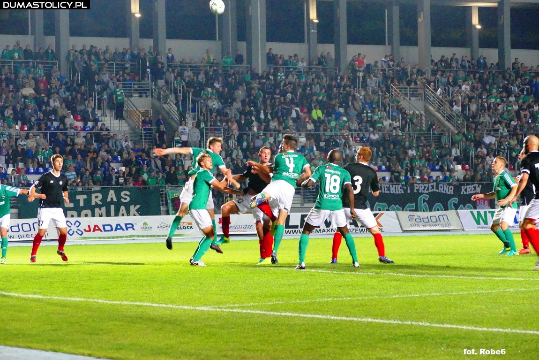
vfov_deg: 9.5
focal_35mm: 144
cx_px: 270
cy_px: 180
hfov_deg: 14.2
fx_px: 2156
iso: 3200
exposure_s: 1/160
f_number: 3.9
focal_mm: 52.4
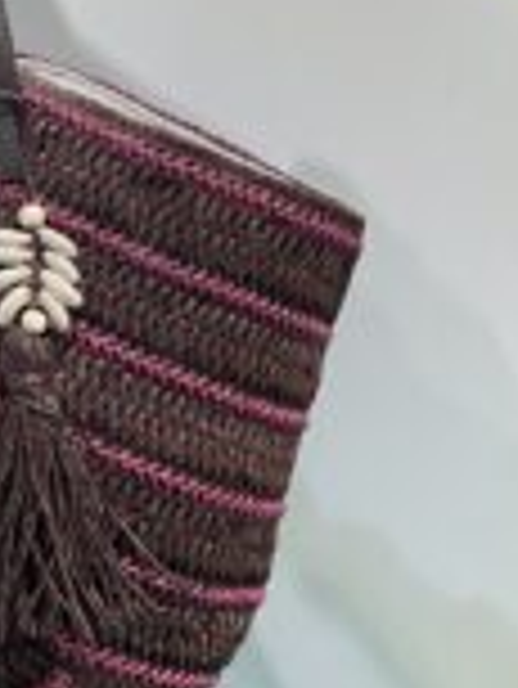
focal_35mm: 68
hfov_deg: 20.0
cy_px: 121
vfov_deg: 27.9
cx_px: -140
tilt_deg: -3.4
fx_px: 1355
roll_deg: -1.6
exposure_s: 1/50
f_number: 1.5
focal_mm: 5.7
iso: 64
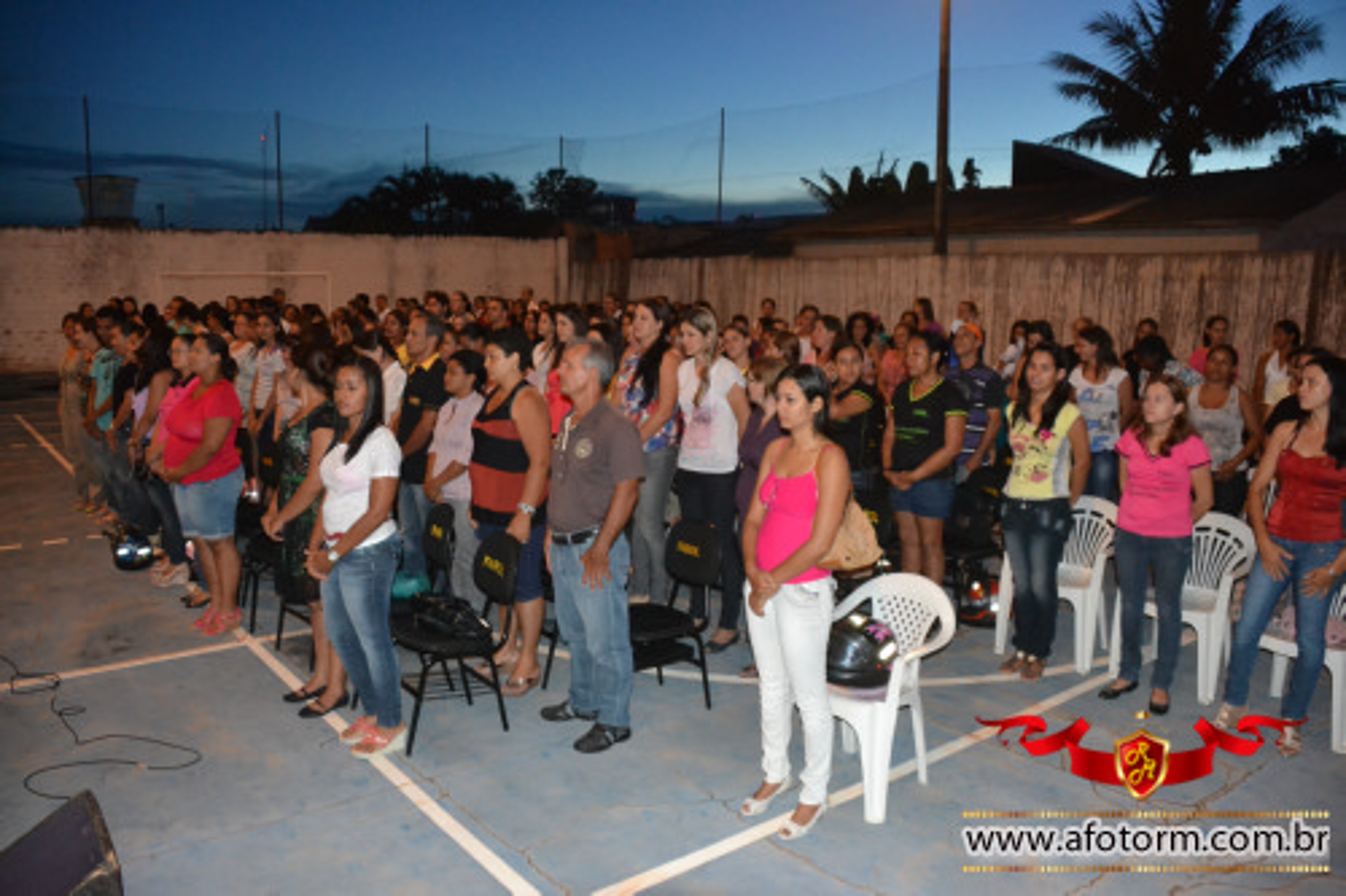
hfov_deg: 61.9
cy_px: 448
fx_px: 1121
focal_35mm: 30
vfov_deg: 43.6
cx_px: 673
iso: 3200
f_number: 3.5
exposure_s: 1/60
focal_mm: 20
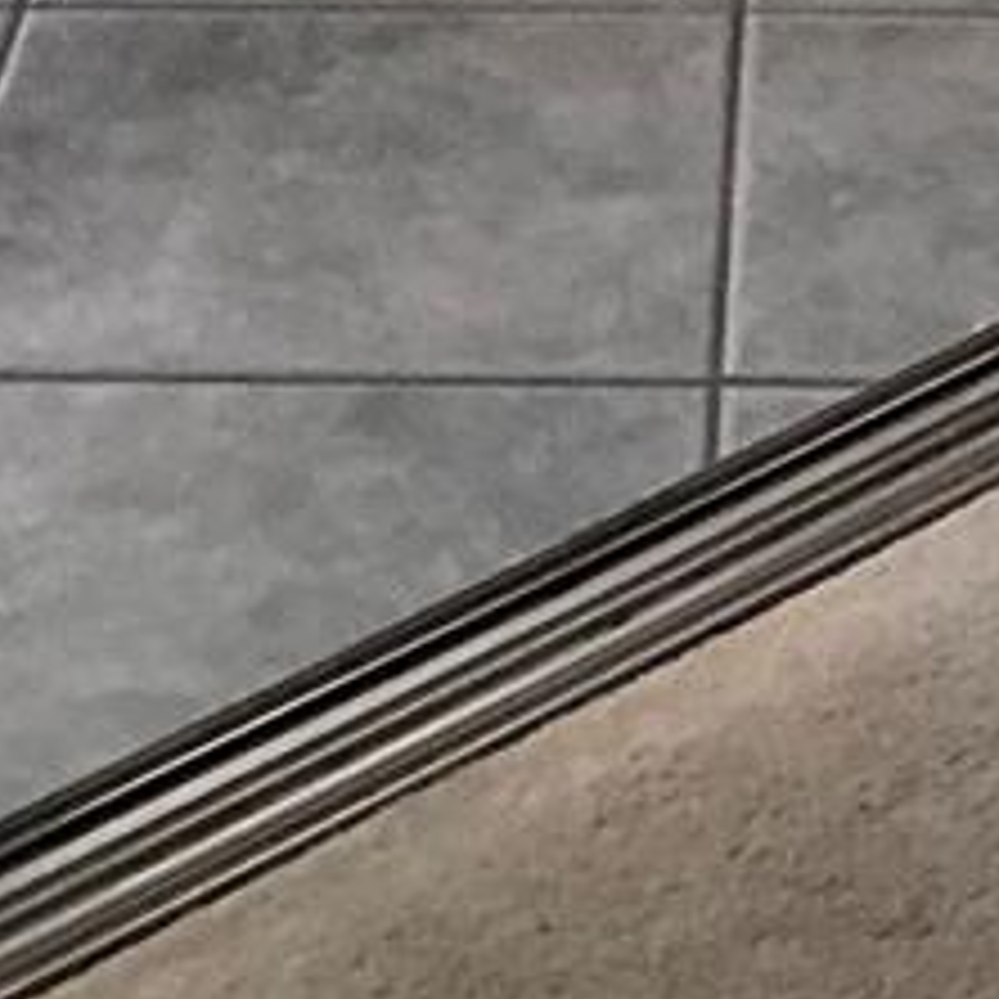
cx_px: 724
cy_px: -1616
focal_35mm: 148
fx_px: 4832
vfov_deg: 9.9
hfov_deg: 11.8
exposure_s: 1/60
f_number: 2.4
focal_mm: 3.3
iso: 160
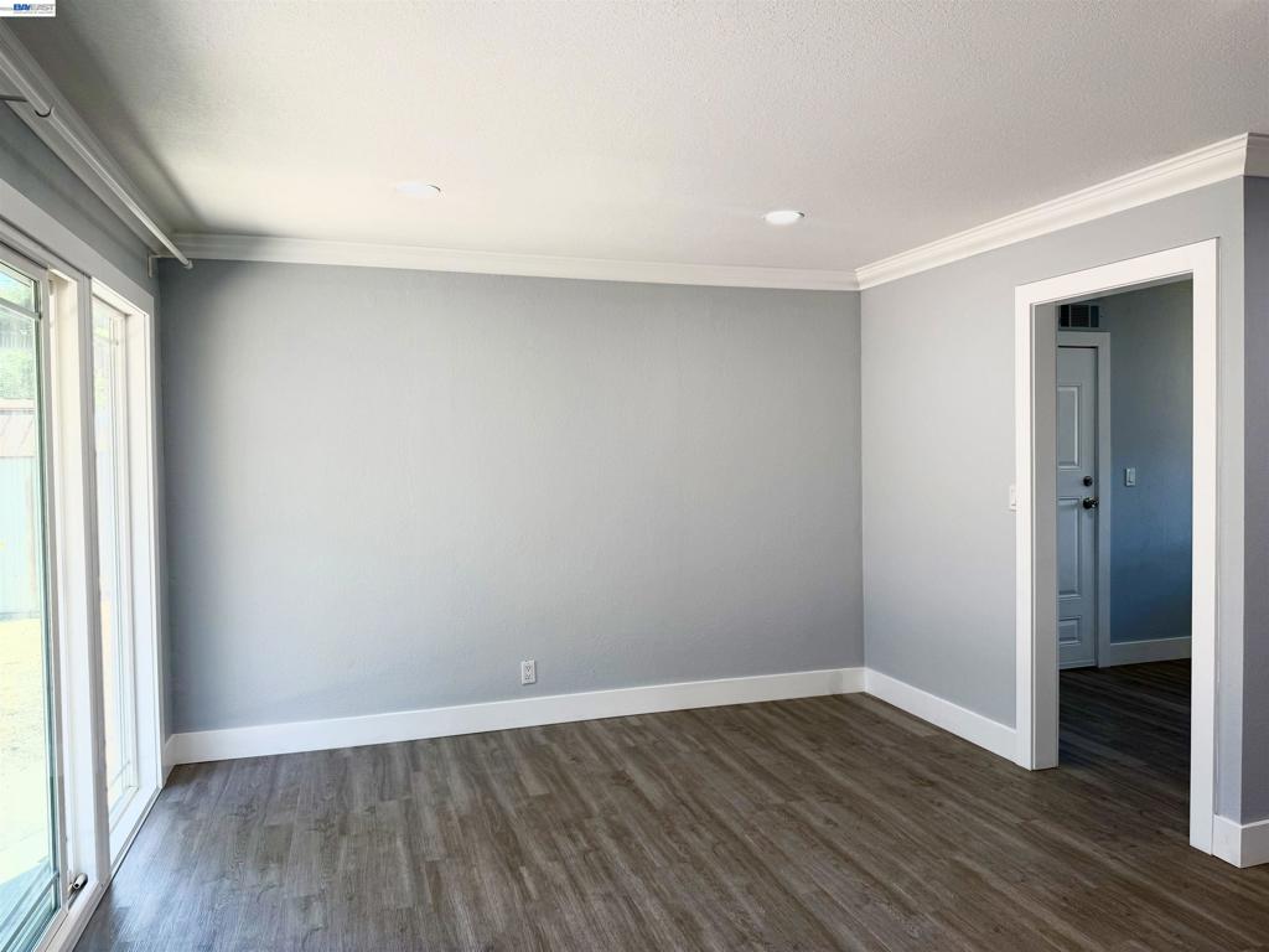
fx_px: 880
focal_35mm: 24
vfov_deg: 56.8
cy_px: 476
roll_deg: +0.4
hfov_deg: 71.6
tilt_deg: -2.4
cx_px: 634
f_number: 1.78
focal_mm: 6.76
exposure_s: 1/161
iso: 64
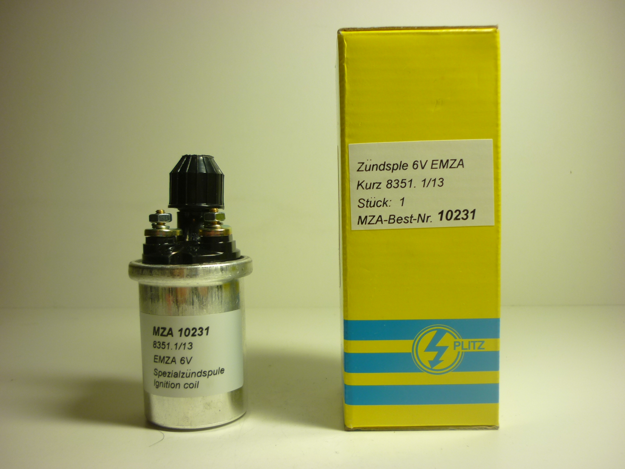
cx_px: 312
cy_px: 234
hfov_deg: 55.4
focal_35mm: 33
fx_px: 596
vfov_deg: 42.9
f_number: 2.8
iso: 80
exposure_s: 1/40
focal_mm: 5.5
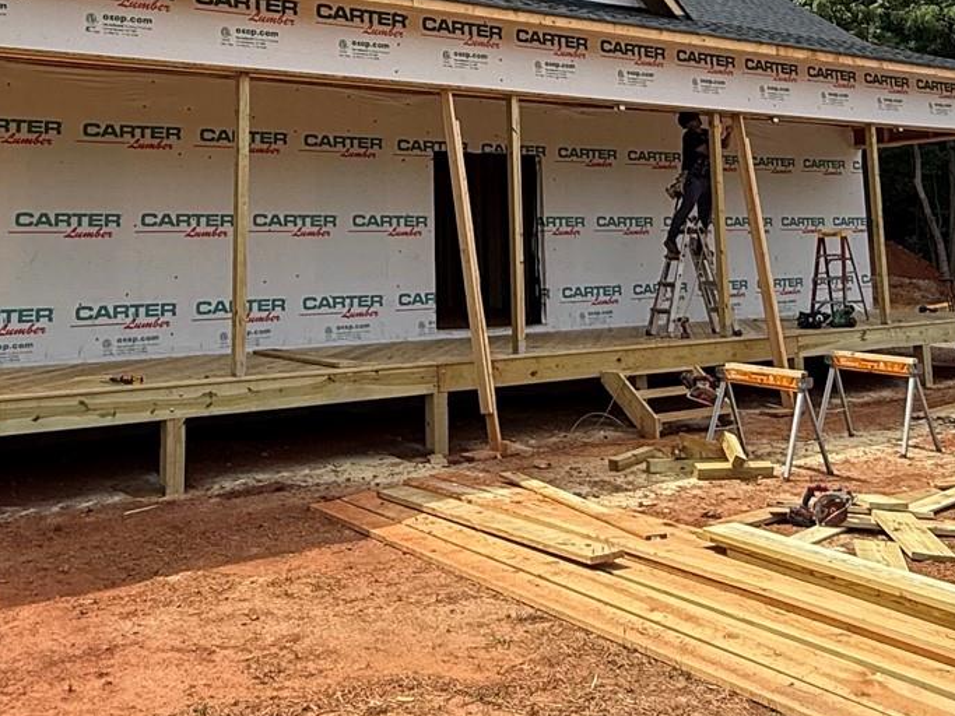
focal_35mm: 42
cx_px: 457
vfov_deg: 32.5
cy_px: 60
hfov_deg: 44.8
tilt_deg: +9.8
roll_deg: +0.6
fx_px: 1159
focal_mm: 2.22
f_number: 2.2
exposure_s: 1/1033
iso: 64
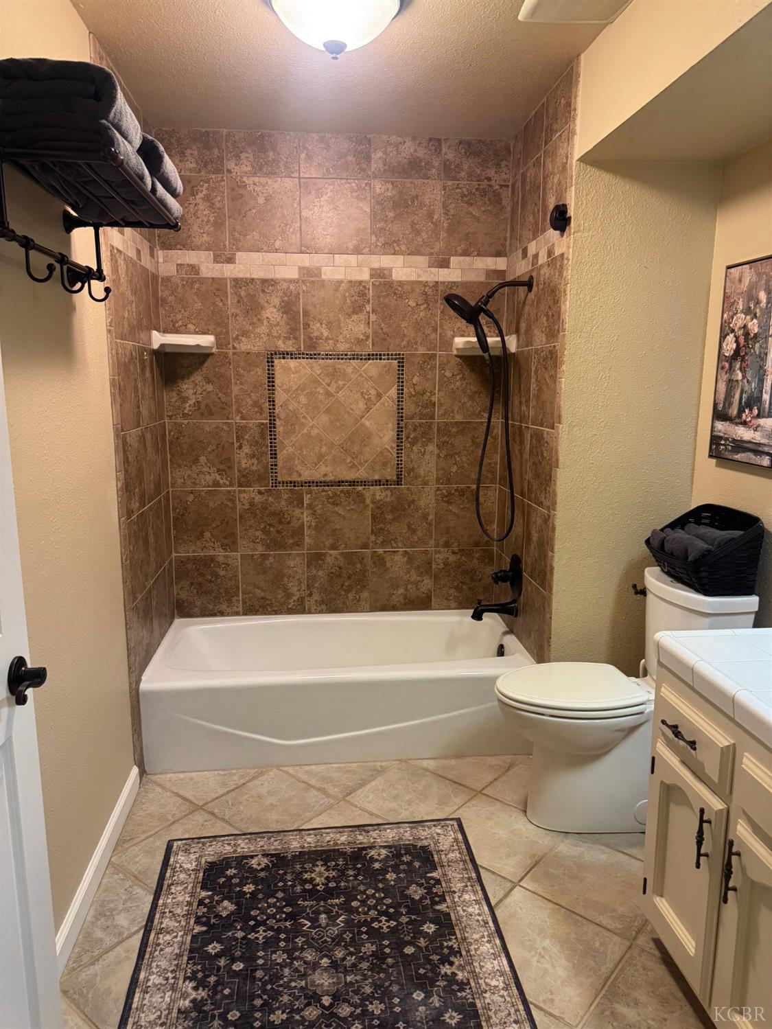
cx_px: 386
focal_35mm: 24
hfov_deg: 56.8
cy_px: 514
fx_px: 713
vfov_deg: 71.6
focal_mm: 6.76
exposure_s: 1/60
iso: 400
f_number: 1.78
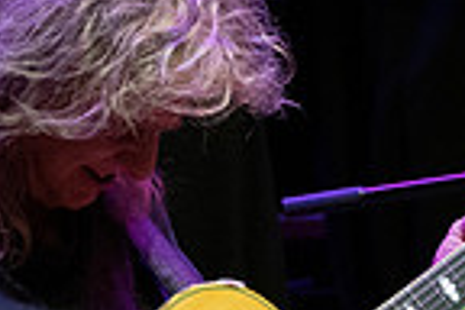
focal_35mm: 1980
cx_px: 281
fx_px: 25573
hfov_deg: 1.0
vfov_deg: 0.7
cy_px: 205
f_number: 7.1
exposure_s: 1/320
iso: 3200
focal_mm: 400
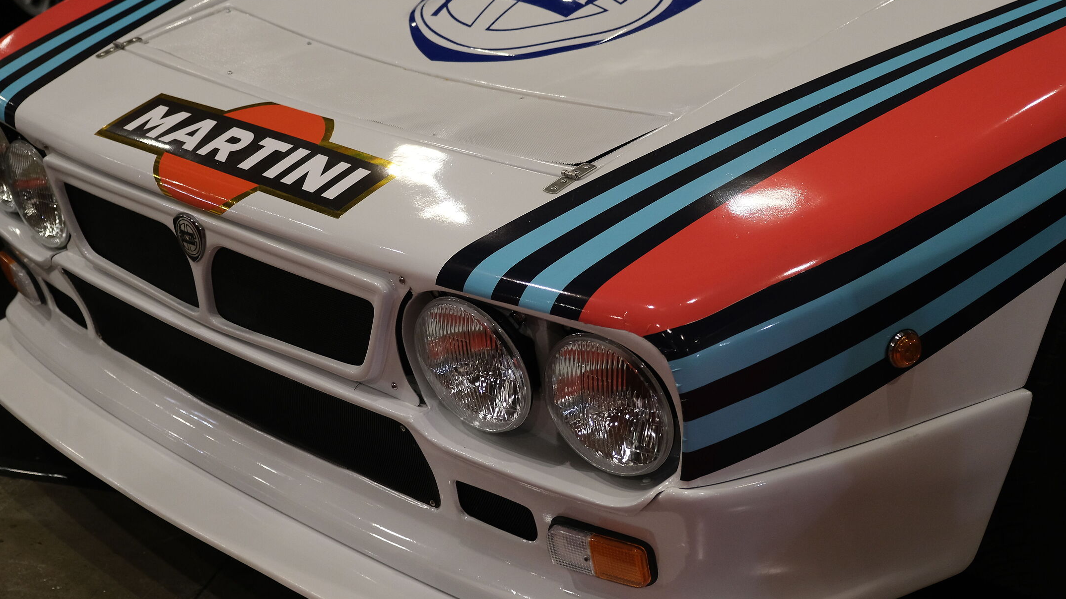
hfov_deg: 37.8
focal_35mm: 55
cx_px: 515
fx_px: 1555
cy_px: 318
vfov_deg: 21.8
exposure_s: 1/100
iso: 1250
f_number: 3.6
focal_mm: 31.5
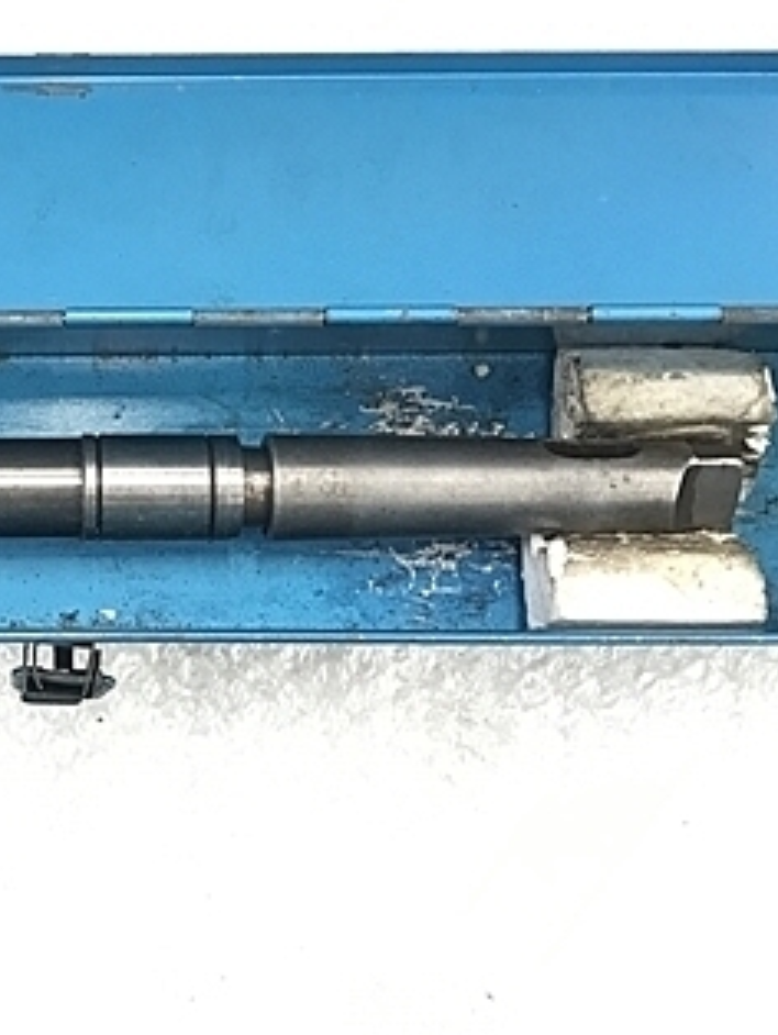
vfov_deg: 33.7
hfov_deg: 24.8
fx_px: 1706
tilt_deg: -87.0
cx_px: 46
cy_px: 445
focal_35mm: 57
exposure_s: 1/20
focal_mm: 3.99
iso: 40
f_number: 1.8
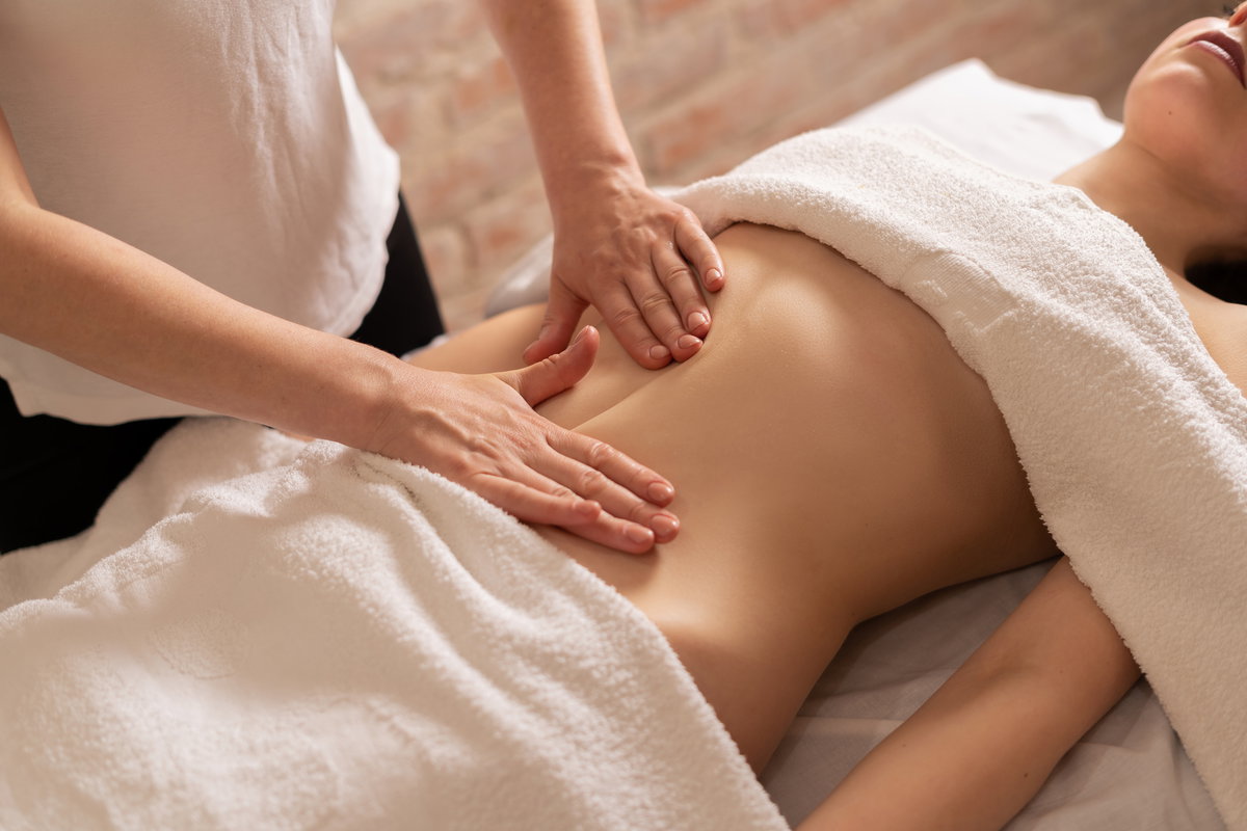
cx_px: 624
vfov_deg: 27.0
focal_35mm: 50
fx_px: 1732
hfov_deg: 39.6
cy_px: 416
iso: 250
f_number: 2.5
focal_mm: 50
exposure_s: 1/160
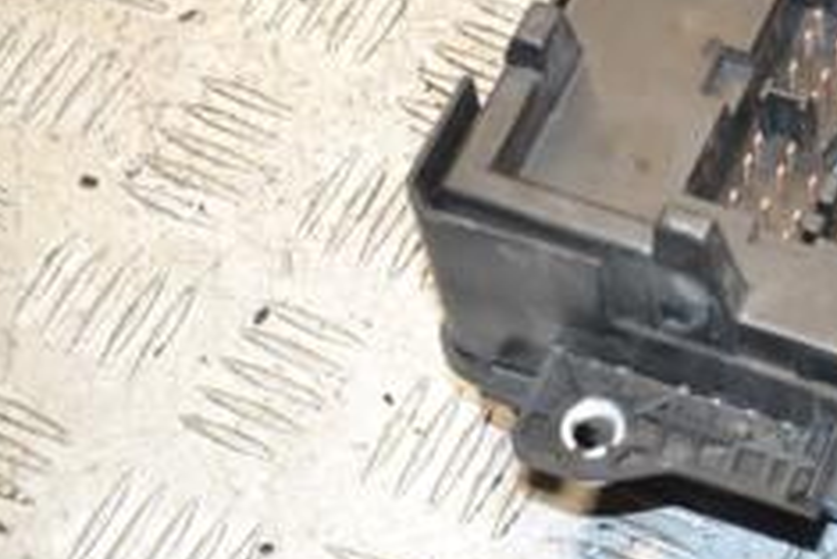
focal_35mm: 115
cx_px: 933
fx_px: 2675
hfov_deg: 17.2
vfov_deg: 11.9
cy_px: 125
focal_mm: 30
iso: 800
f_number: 5
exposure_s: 1/125
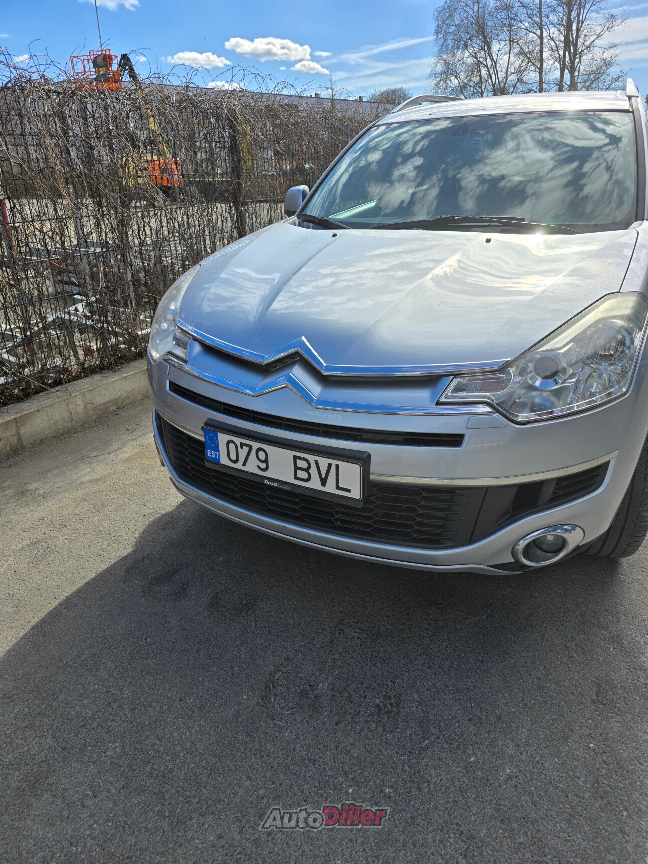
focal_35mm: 23
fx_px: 574
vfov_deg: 73.9
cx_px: 324
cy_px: 432
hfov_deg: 58.9
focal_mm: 6.3
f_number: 1.7
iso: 12
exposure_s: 1/1154
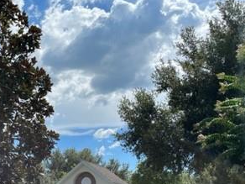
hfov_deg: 33.0
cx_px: 55
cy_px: 167
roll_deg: -0.2
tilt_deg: +6.2
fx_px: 403
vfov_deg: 24.9
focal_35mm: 57
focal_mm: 5.1
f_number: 1.6
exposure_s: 1/4310
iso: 50
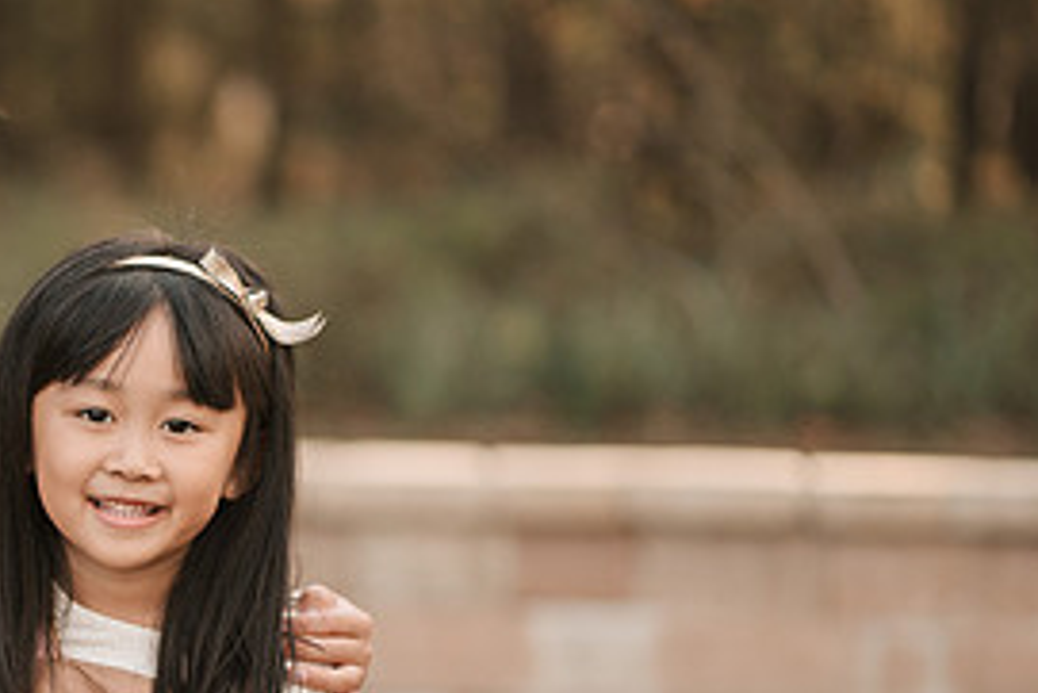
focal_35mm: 191
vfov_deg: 7.2
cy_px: 518
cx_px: -74
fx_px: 5510
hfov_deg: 10.6
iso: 160
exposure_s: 1/500
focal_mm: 85
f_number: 2
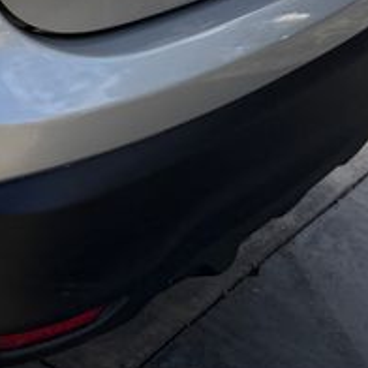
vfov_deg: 15.4
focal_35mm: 104
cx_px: -276
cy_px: -192
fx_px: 1251
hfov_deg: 14.8
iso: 100
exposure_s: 1/2525
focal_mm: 6.76
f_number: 1.78
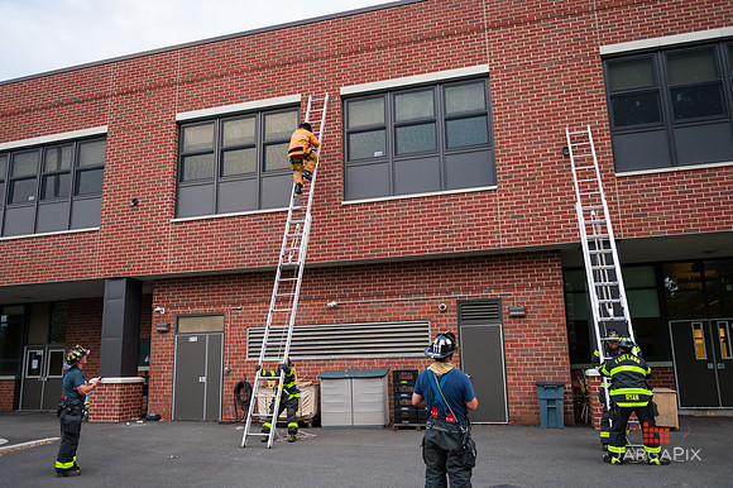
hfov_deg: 65.5
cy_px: 244
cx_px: 366
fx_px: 570
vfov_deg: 46.4
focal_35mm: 28
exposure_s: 1/200
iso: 500
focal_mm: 28
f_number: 3.2
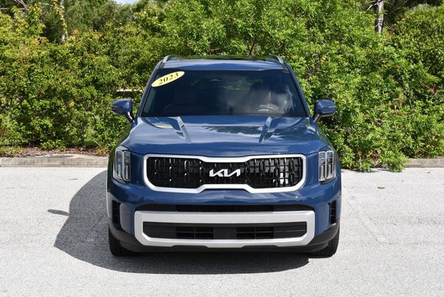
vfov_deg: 22.0
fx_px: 765
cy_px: 149
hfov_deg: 32.4
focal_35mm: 62
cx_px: 224
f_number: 8
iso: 125
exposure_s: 1/250
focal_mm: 30
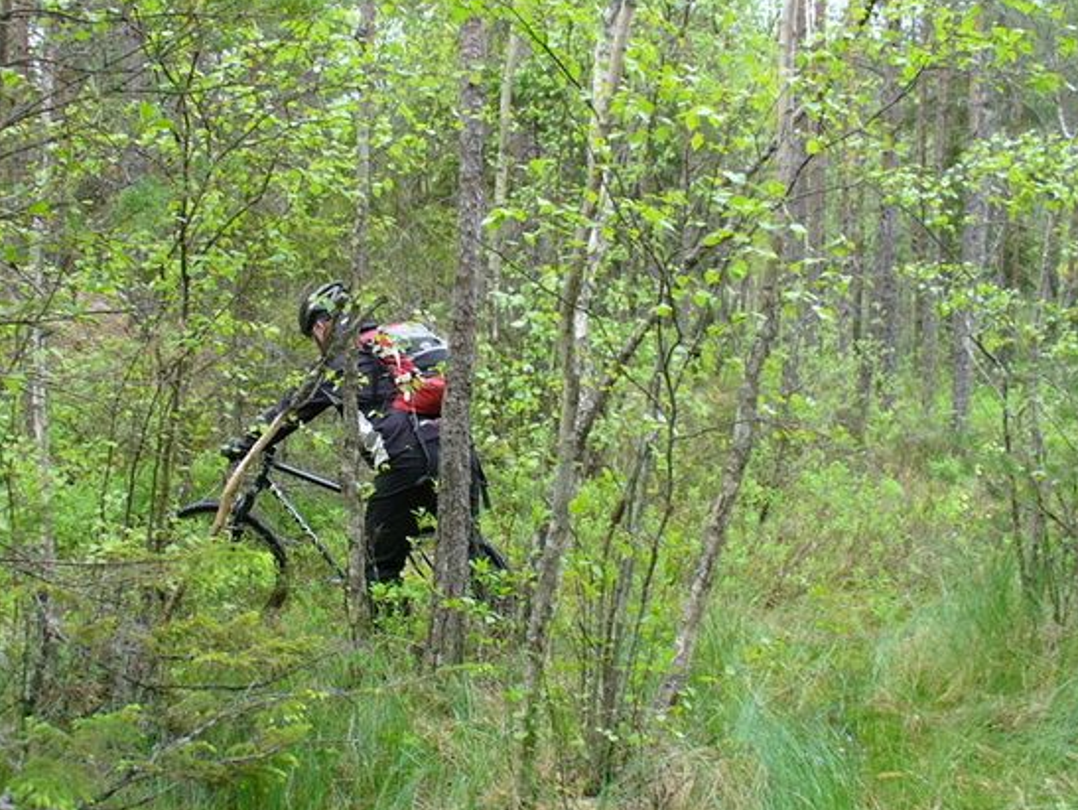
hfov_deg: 38.6
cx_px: 395
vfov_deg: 29.7
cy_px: 449
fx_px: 1527
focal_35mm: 49
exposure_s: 1/80
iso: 64
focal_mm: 6.1
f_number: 2.8
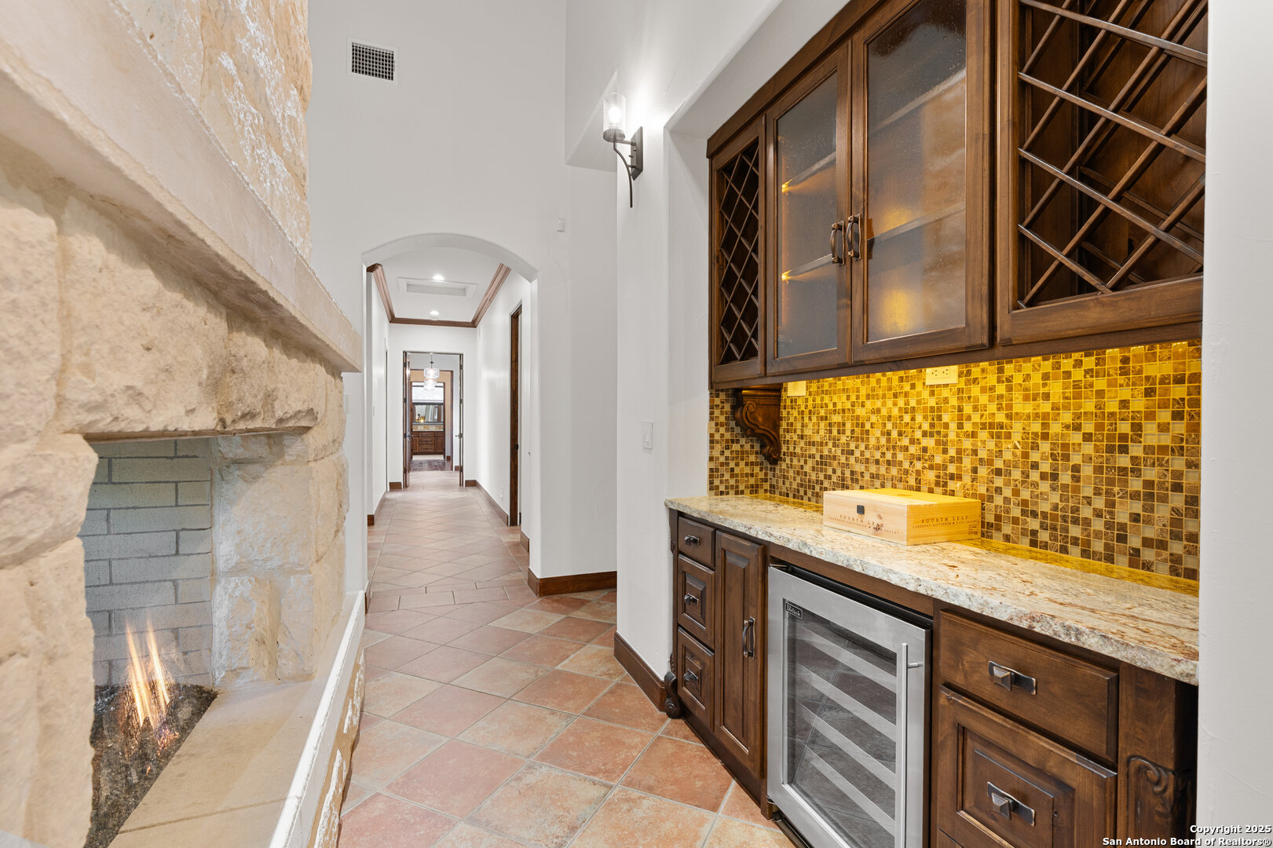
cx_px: 636
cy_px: 424
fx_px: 566
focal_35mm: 16
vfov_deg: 73.7
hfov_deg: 96.7
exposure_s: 2
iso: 250
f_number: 8
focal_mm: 16
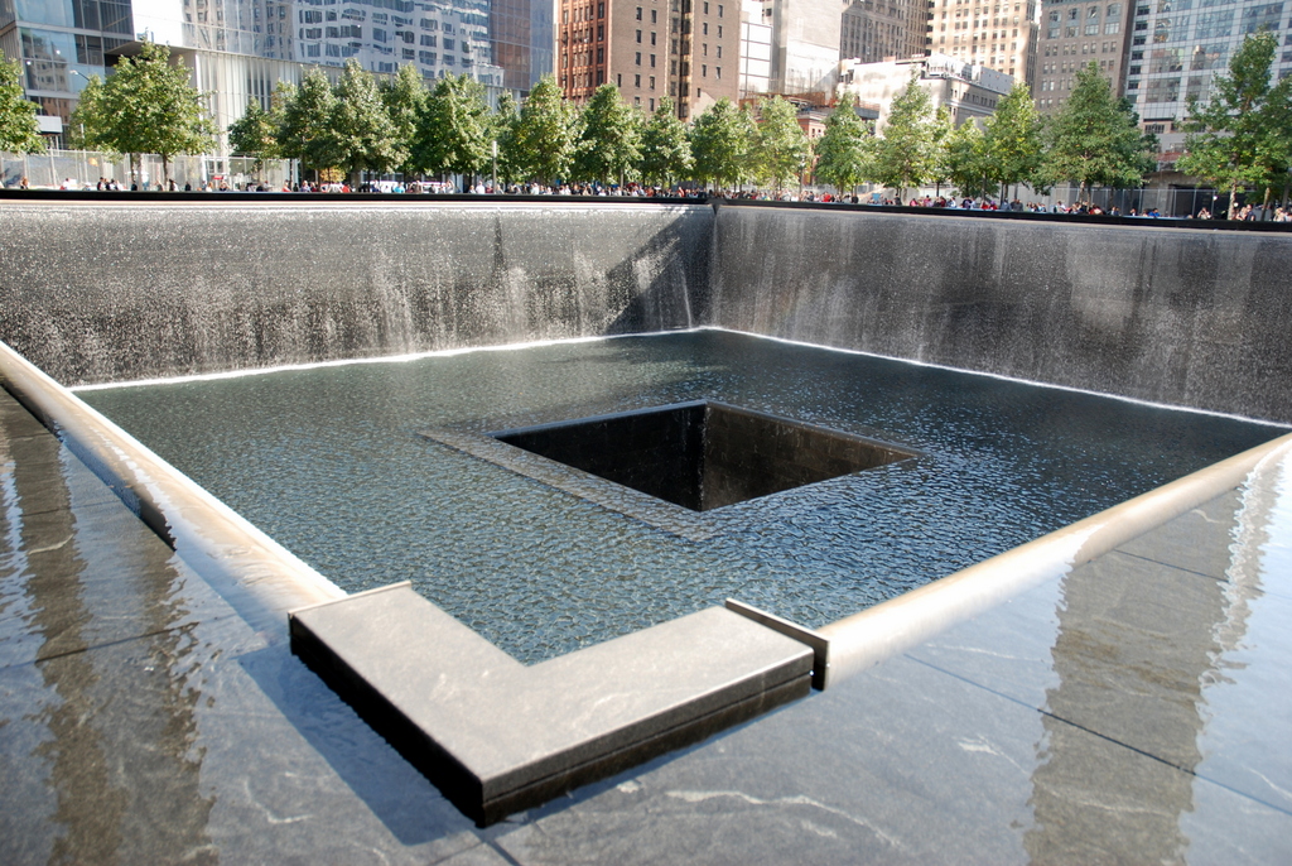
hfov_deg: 67.3
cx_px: 646
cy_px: 433
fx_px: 970
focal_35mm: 27
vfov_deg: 48.1
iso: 140
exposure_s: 1/125
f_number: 5.6
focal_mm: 18
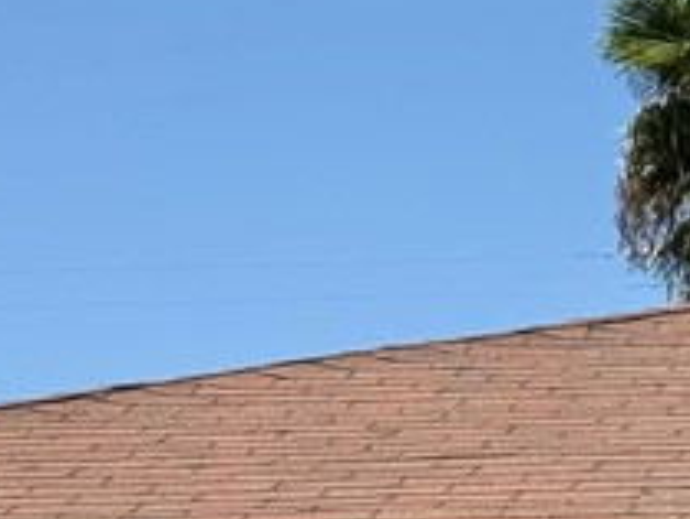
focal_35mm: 235
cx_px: 1169
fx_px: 4687
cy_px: 879
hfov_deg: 8.2
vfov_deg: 6.2
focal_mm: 6.76
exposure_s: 1/6024
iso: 80
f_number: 1.78
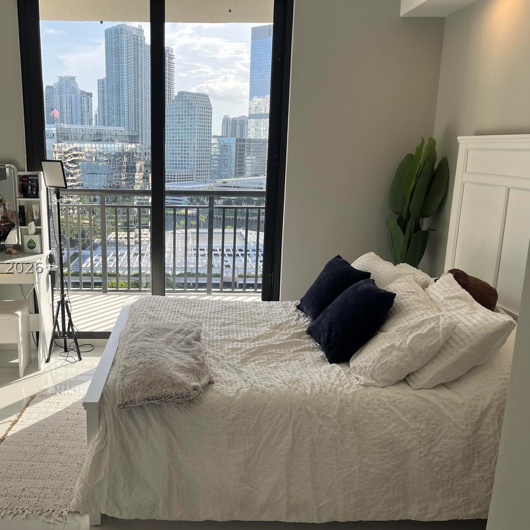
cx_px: 180
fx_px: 537
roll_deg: -0.5
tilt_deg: -12.1
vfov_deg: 52.5
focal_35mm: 31
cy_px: 267
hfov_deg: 51.6
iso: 50
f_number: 1.6
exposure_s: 1/524
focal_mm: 5.1
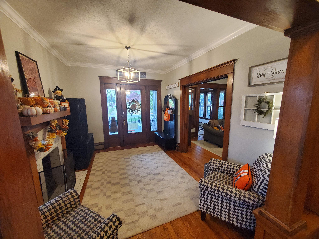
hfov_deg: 106.2
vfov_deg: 89.9
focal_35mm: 13
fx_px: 120
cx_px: 160
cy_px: 120
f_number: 2.2
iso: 500
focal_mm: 1.8
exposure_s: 1/60
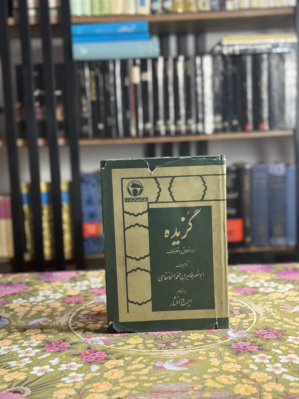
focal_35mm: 48
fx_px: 553
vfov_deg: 39.7
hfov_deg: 30.3
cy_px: 200
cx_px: 150
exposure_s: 1/50
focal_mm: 6.76
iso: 80
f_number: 1.78
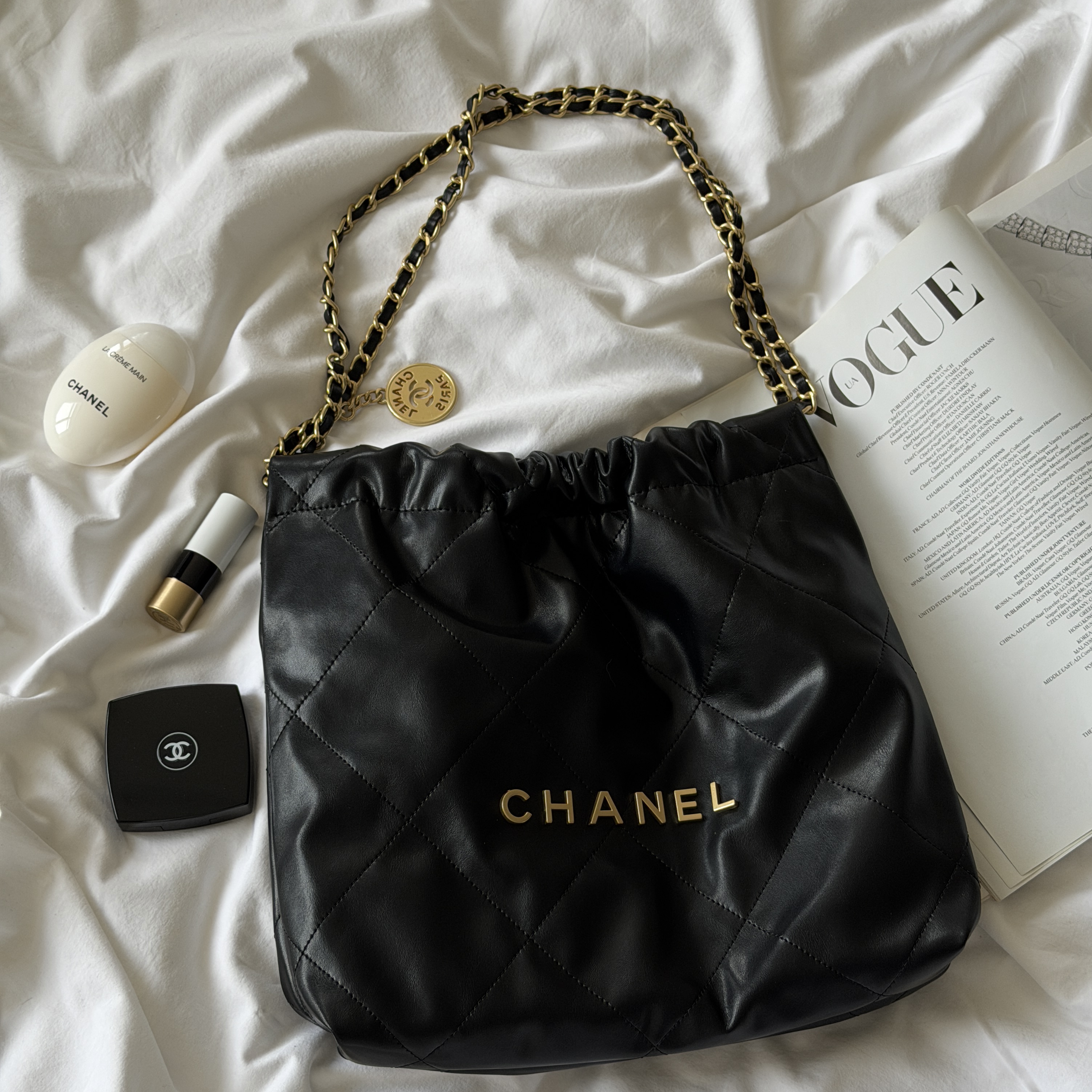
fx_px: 2034
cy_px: 627
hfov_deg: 30.0
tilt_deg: -72.4
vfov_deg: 30.0
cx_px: 550
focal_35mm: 57
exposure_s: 1/394
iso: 64
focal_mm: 6.76
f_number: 1.78
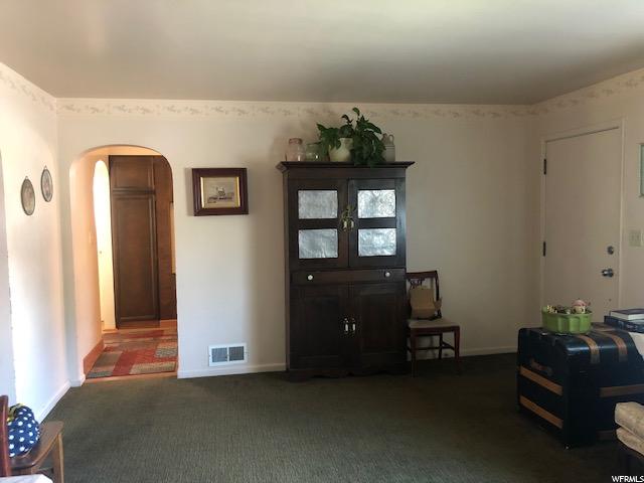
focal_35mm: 28
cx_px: 322
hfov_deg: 63.4
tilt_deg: -3.5
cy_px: 242
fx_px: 521
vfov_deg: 49.7
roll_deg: +0.6
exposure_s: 1/9
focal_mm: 3.99
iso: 100
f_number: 1.8
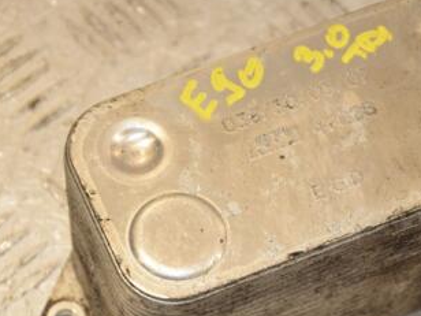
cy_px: 189
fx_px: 2116
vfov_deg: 8.5
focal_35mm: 174
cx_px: 293
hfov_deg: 11.3
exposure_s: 1/200
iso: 800
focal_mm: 62
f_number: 6.3
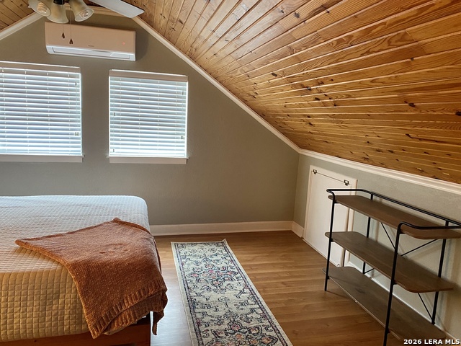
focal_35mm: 26
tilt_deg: -8.7
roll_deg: -2.4
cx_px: 230
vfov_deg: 53.1
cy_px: 173
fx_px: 346
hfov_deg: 67.3
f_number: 1.8
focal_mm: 4.25
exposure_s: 1/40
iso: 400
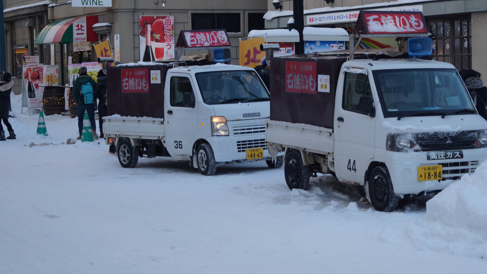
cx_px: 288
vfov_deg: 14.1
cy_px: 104
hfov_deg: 24.8
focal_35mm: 86
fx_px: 1106
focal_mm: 45
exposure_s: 1/80
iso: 100
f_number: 5.6
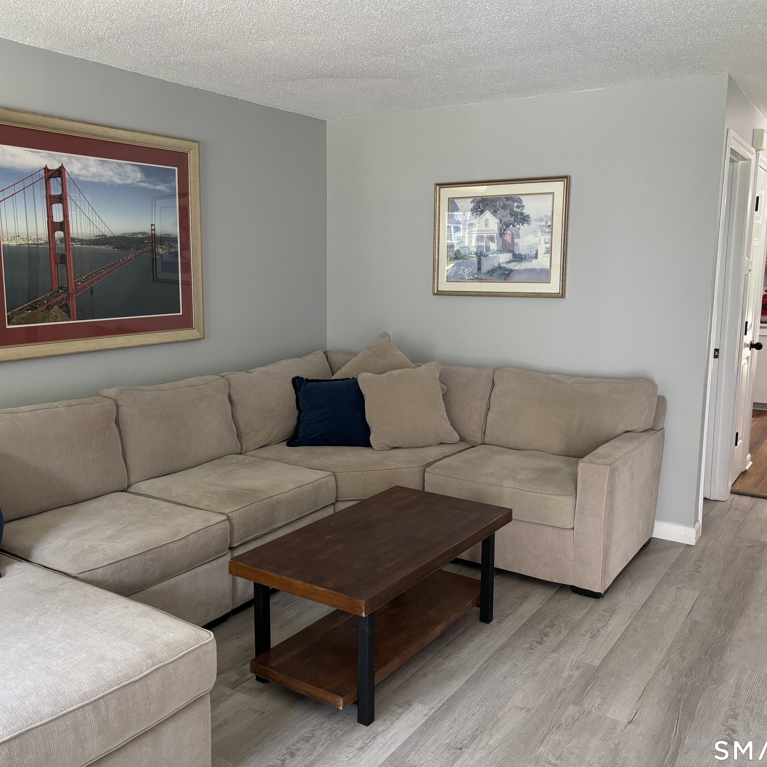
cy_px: 380
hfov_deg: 52.5
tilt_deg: -8.8
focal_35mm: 31
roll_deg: -0.2
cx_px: 351
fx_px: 777
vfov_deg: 52.5
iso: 160
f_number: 1.6
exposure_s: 1/60
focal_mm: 5.96
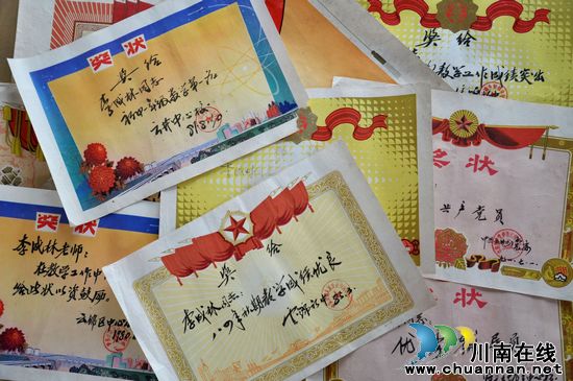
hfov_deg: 43.7
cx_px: 286
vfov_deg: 29.8
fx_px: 715
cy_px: 190
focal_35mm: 45
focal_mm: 30
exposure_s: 1/50
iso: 400
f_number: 4.2
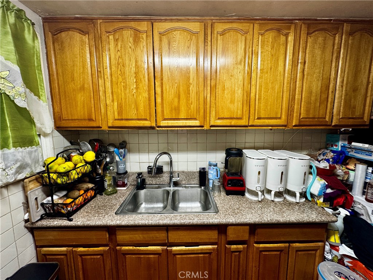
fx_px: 151
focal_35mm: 14
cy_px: 140
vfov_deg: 85.7
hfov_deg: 102.1
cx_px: 186
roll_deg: +0.1
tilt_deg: -7.2
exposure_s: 1/60
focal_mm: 2.22
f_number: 2.2
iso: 200
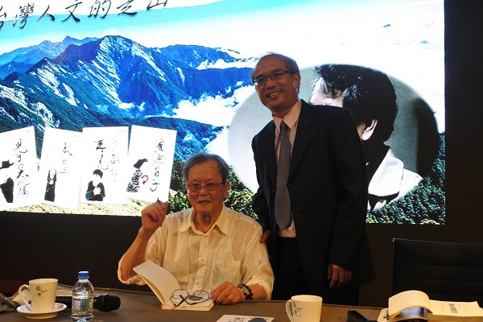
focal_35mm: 40
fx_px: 537
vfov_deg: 33.4
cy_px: 161
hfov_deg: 48.5
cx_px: 242
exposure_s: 1/60
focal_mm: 15
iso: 900
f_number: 4.2
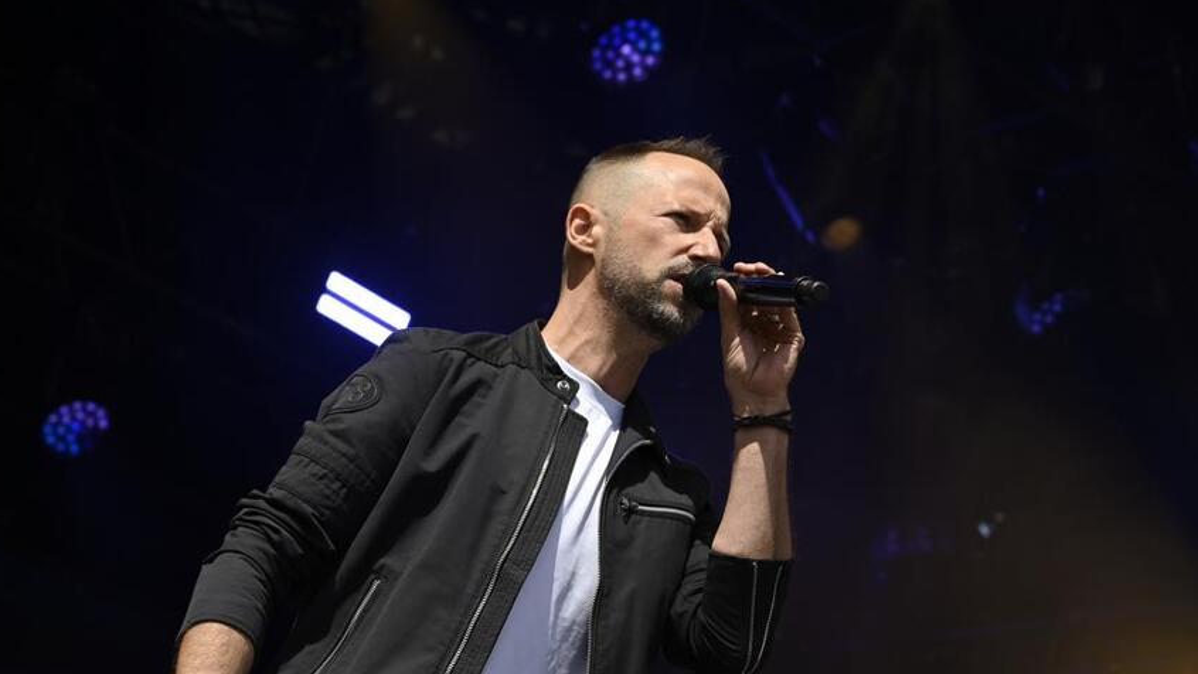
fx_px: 4289
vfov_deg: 9.0
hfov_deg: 15.9
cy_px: 393
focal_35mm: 135
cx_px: 593
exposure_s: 1/1250
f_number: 9
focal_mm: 110
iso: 400
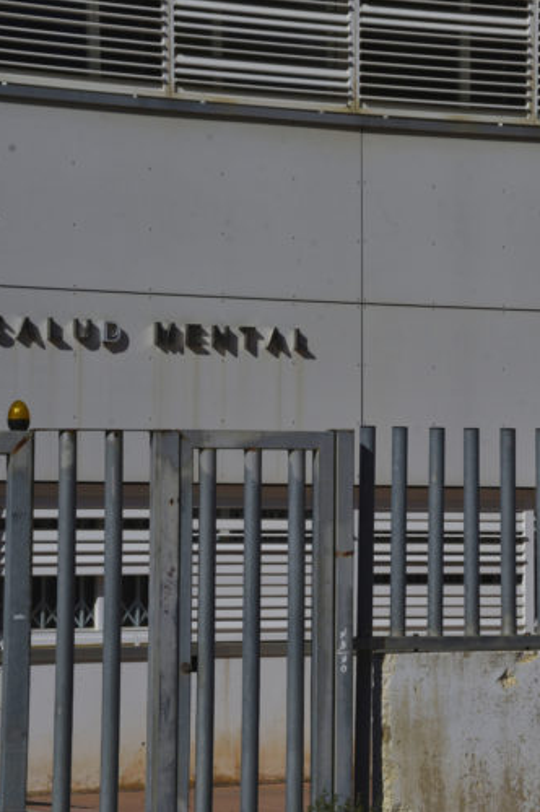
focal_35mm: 143
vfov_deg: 14.4
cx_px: 384
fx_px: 3222
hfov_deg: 9.6
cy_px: 406
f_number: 10
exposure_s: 1/2500
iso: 200
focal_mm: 95
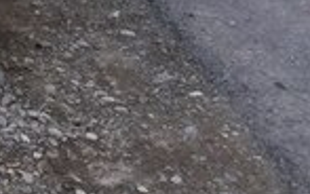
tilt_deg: -11.3
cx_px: -270
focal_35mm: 138
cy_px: -206
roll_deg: -2.9
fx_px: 1166
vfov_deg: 8.9
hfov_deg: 13.4
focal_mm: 4.15
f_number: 2.2
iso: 32
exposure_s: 1/100
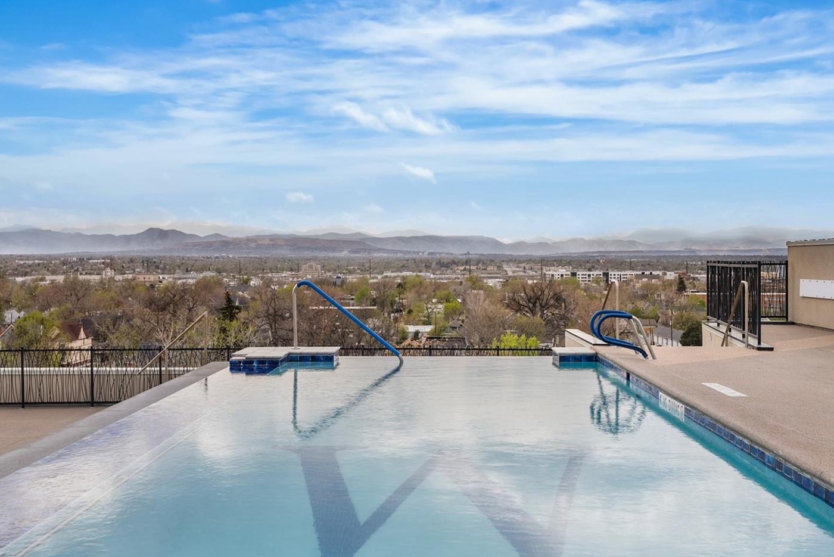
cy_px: 279
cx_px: 444
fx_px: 927
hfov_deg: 48.4
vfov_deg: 33.4
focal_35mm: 40
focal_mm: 35
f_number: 8
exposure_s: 1/125
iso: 200
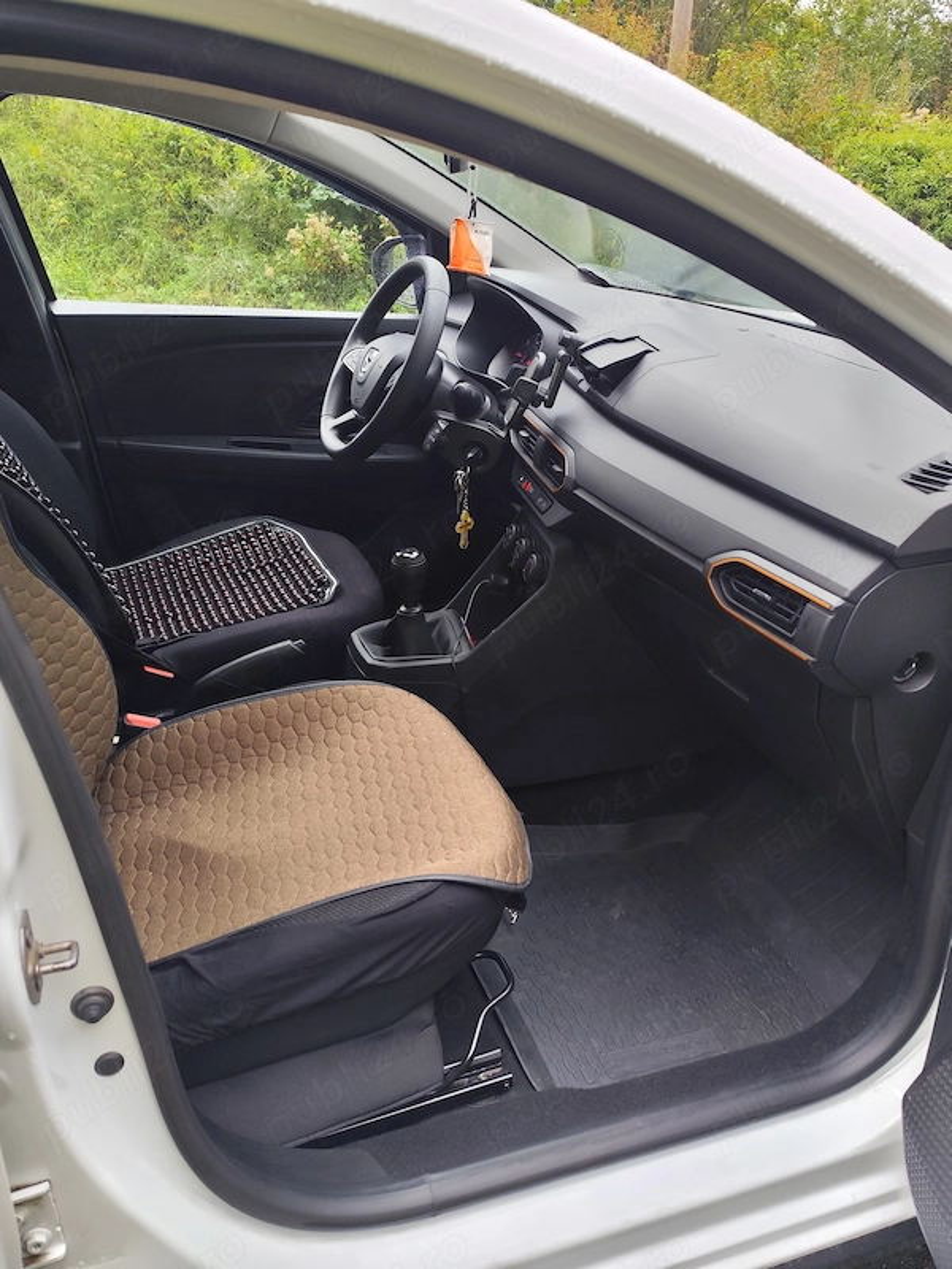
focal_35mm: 28
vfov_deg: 63.4
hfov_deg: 49.7
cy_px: 634
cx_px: 476
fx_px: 1027
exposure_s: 1/100
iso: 250
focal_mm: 6.19
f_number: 1.65
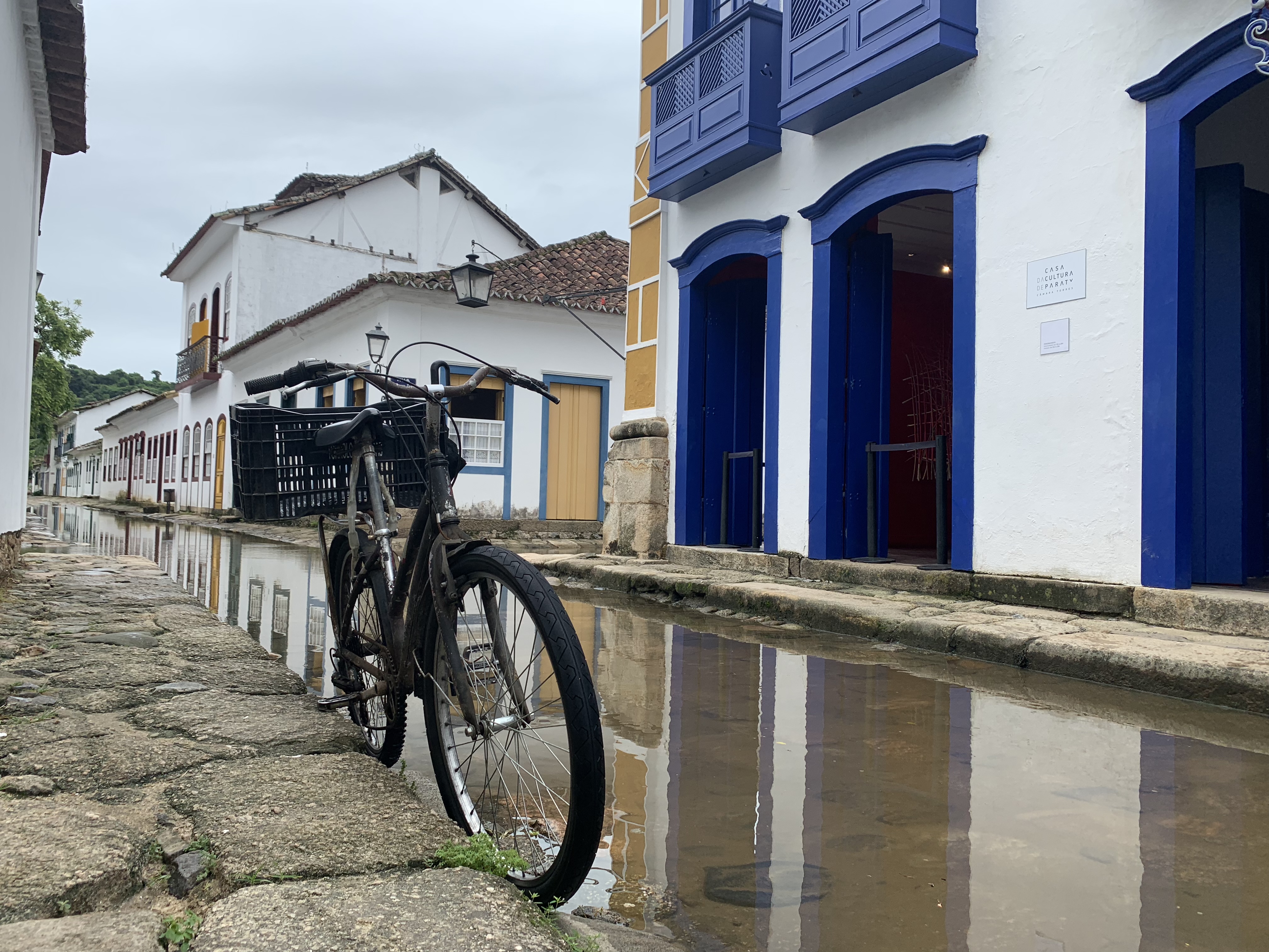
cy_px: 476
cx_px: 634
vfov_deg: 53.1
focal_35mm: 26
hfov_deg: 67.3
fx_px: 953
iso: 25
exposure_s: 1/692
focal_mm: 4.25
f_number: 1.8
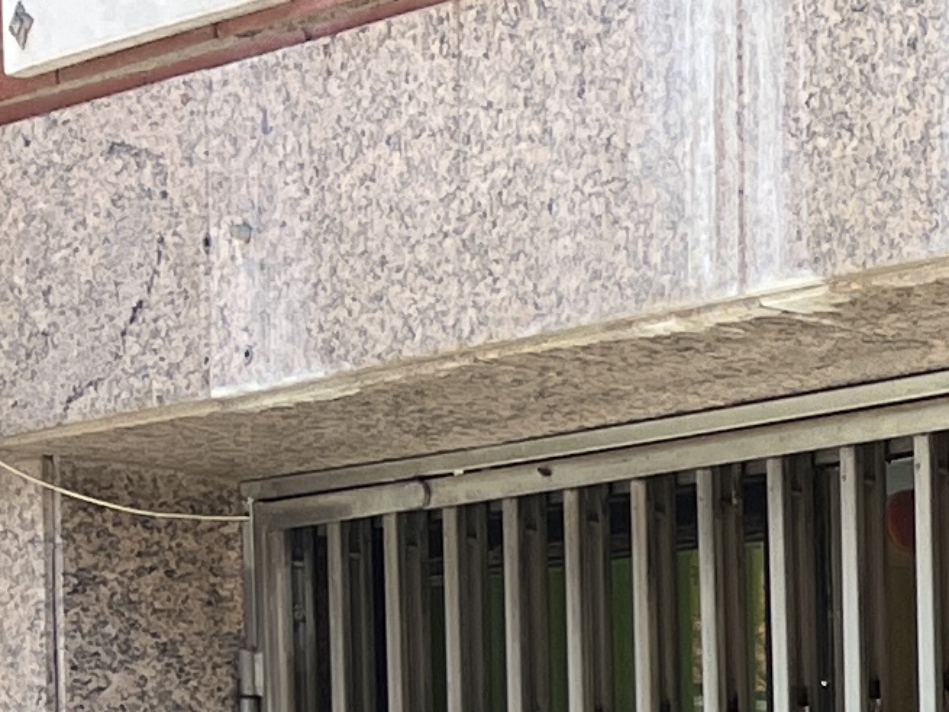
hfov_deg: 9.9
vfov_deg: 8.7
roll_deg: -0.4
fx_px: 4386
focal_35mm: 160
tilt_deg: -4.0
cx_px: 2647
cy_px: 1463
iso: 50
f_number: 1.6
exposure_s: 1/777
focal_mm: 5.1
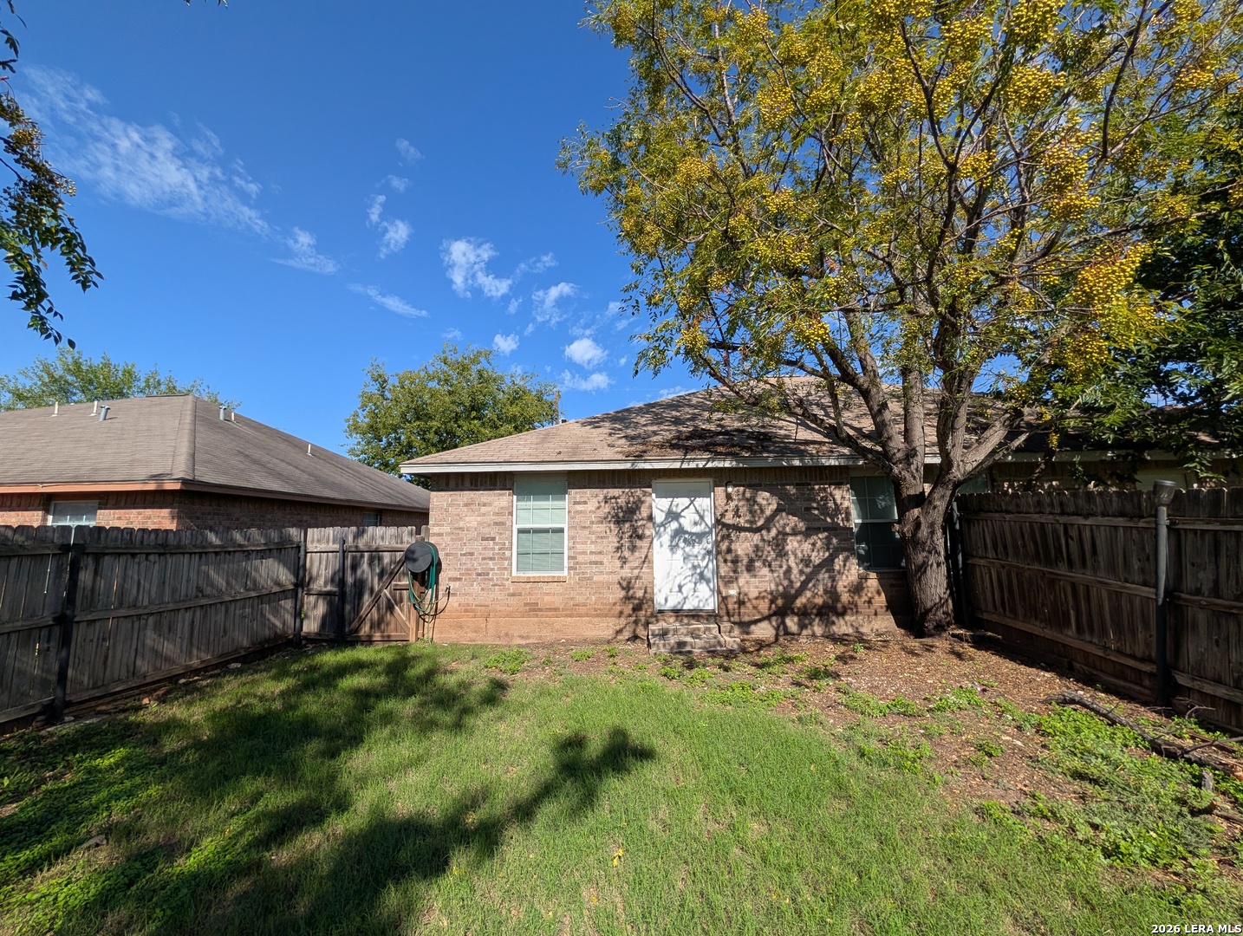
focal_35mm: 12
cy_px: 468
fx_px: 432
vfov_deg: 94.7
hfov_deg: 110.5
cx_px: 622
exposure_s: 1/3906
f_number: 1.7
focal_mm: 2.02
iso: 50
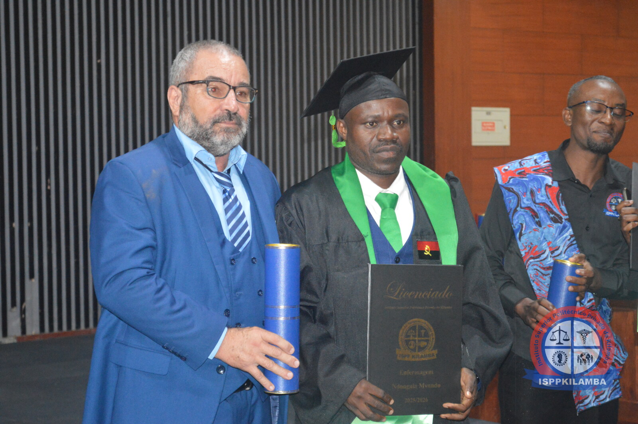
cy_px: 212
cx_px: 319
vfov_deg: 16.5
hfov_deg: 24.6
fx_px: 1461
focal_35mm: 82
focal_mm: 55
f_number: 5.6
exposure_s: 1/60
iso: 3200
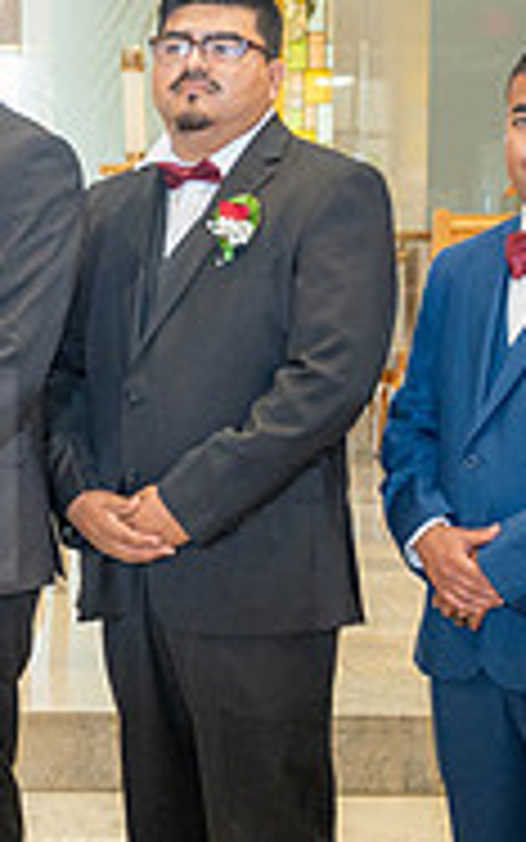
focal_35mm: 123
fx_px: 2819
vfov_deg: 17.0
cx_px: -364
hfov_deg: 10.2
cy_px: 473
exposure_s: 1/100
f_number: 4
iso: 2500
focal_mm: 39
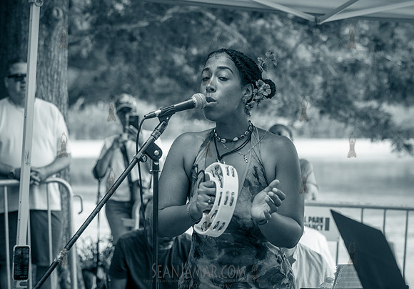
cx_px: 182
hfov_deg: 18.4
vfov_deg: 12.8
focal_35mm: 110
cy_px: 110
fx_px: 1280
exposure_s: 1/800
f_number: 4
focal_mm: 86
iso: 640
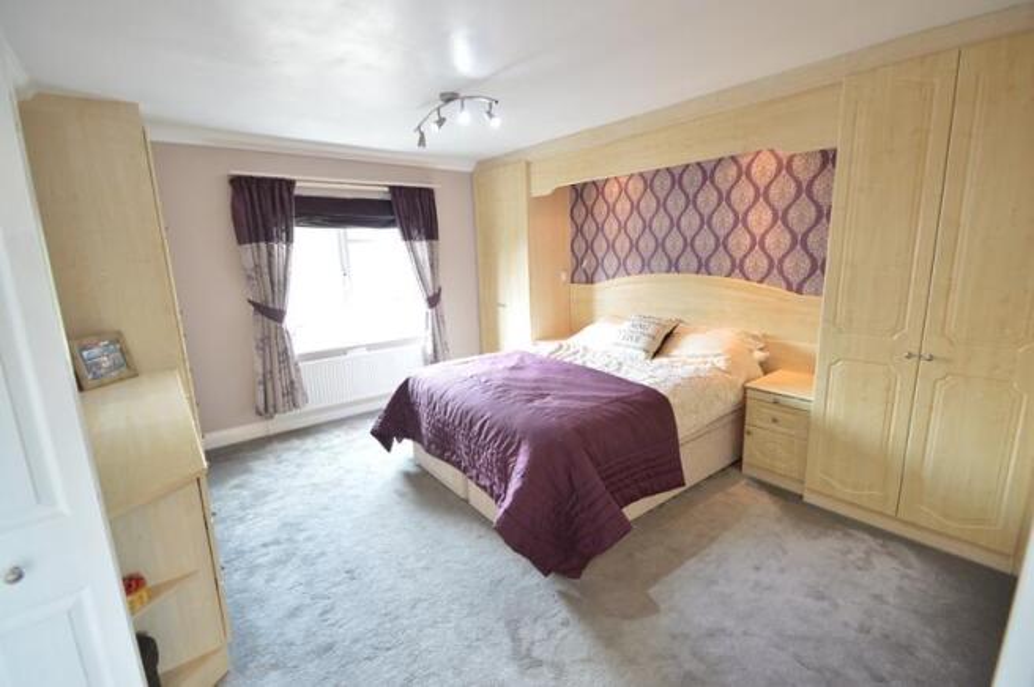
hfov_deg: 100.4
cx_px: 517
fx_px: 430
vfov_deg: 77.2
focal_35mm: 15
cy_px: 344
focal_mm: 10
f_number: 3.5
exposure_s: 1/15
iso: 280
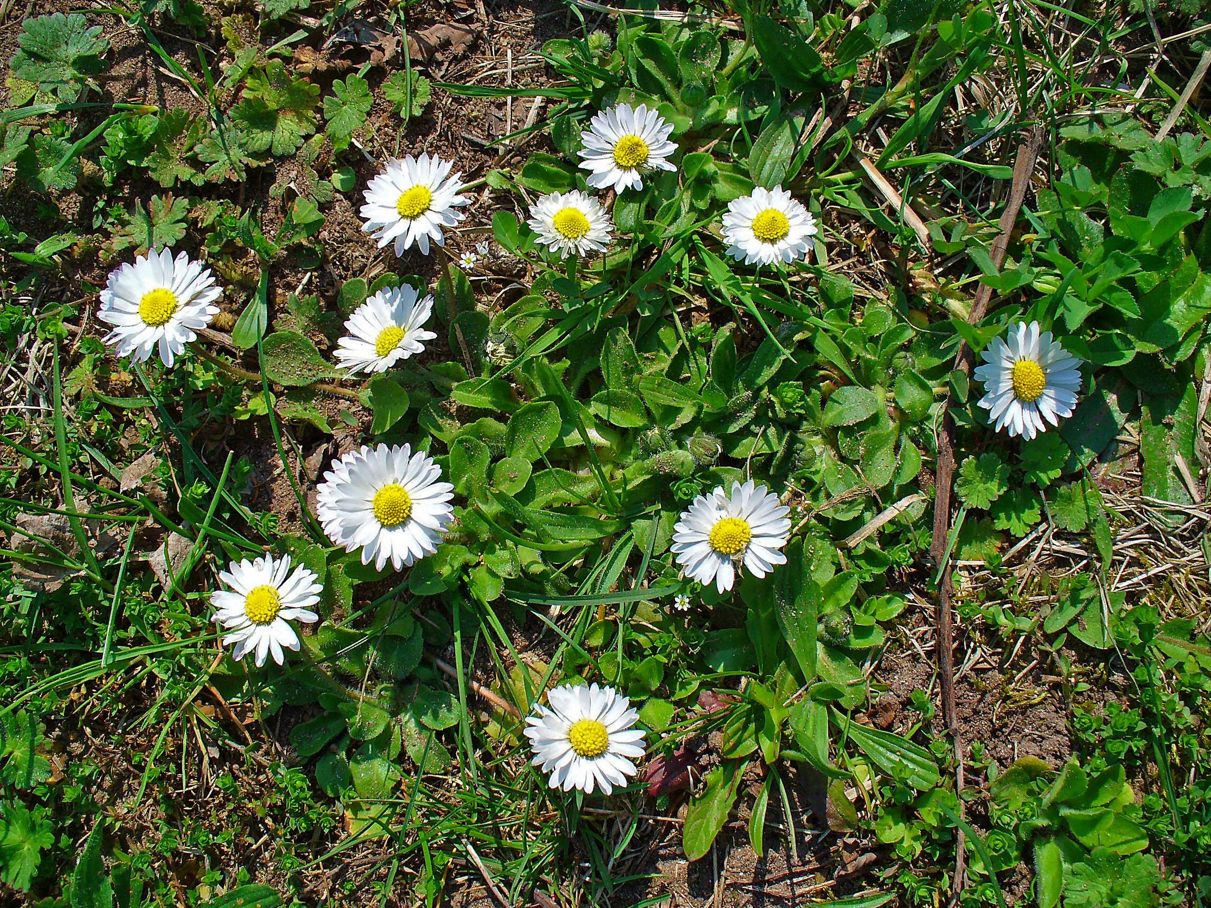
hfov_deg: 50.1
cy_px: 454
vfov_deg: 38.7
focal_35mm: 37
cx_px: 606
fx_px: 1294
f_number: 5.6
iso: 64
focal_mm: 6.1
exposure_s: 1/320
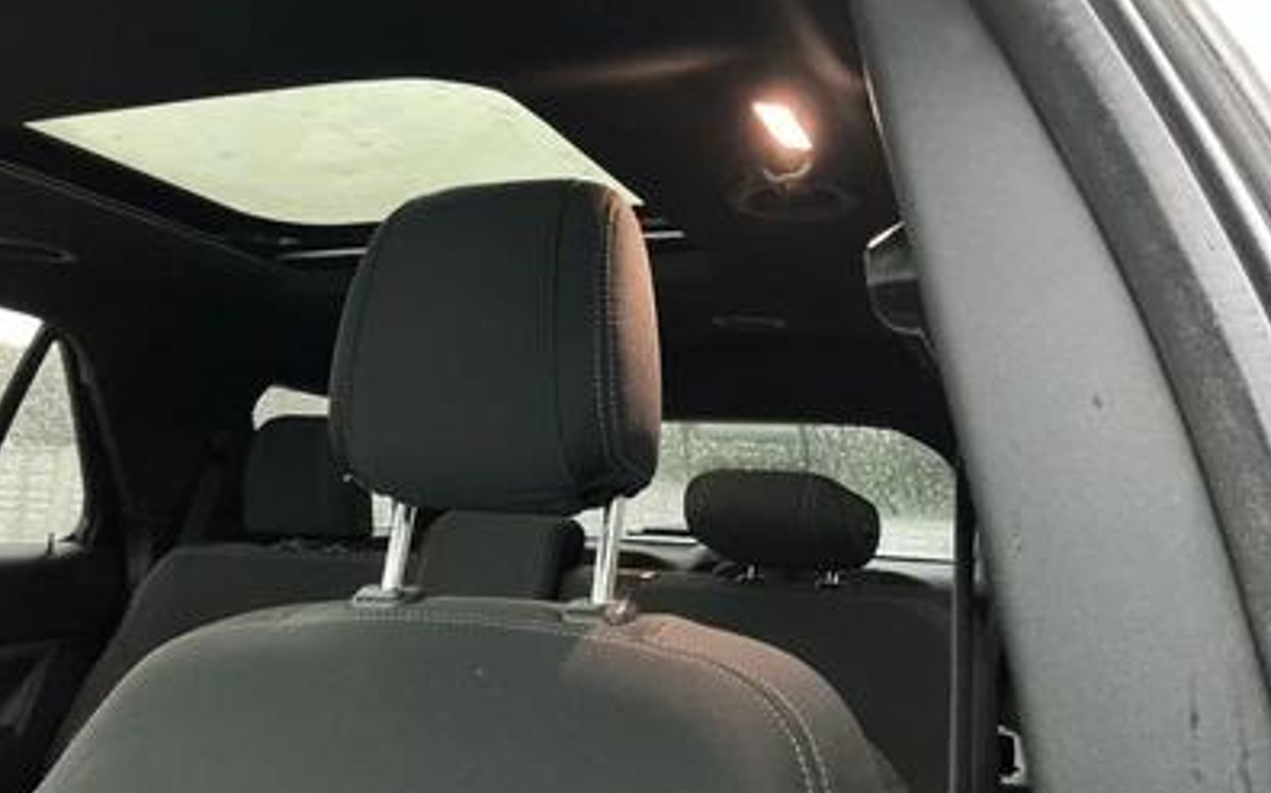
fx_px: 1039
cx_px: 636
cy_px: 398
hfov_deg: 62.9
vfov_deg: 41.8
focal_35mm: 30
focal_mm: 3
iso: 640
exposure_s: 1/25
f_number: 1.8
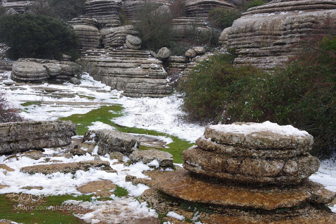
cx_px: 168
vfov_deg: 29.2
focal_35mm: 46
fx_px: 429
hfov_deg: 42.8
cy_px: 112
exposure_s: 1/8
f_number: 11
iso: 100
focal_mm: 31
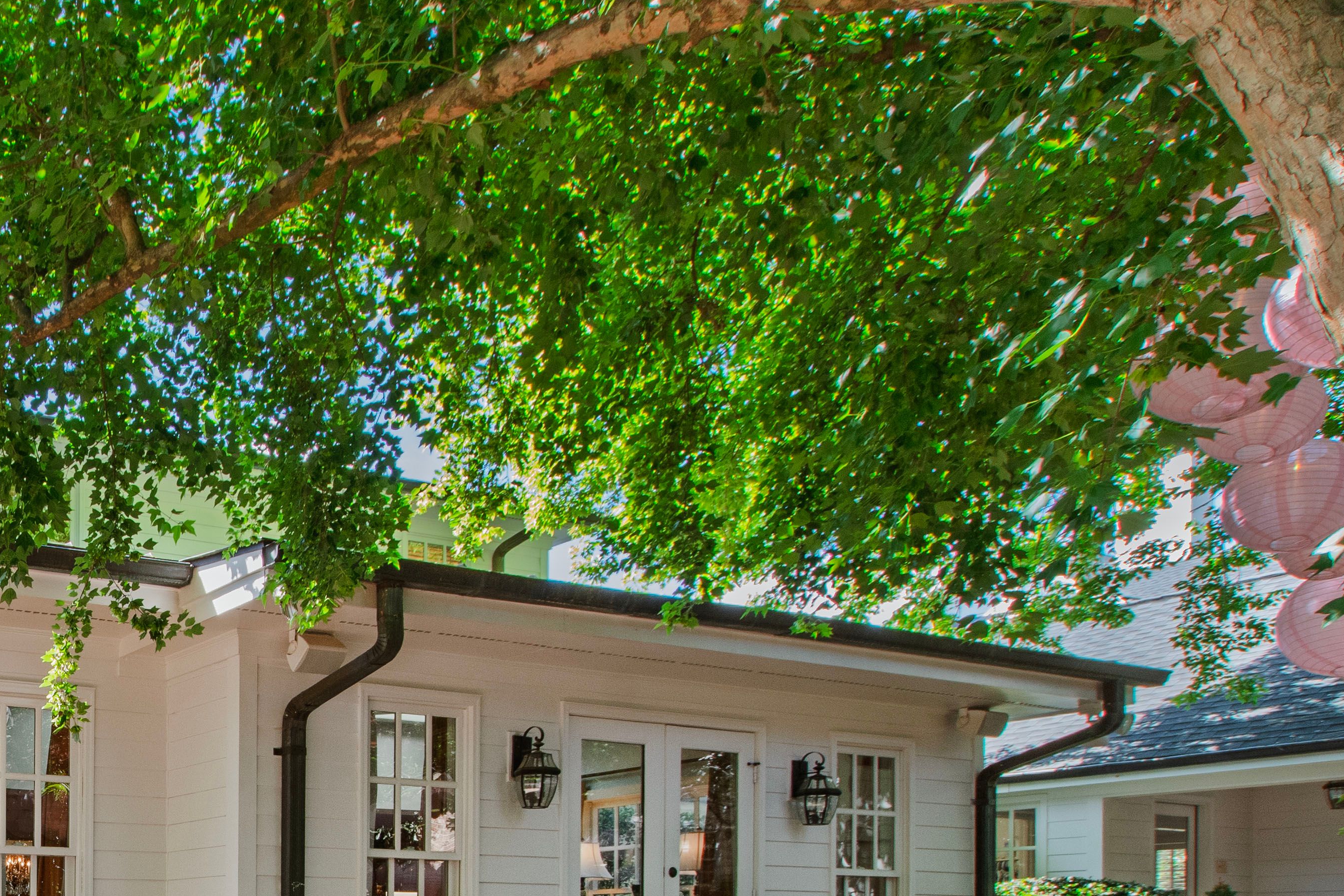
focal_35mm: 31
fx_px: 1157
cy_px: 880
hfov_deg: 48.3
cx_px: -35
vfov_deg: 38.0
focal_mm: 10
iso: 320
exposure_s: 1/50
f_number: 8
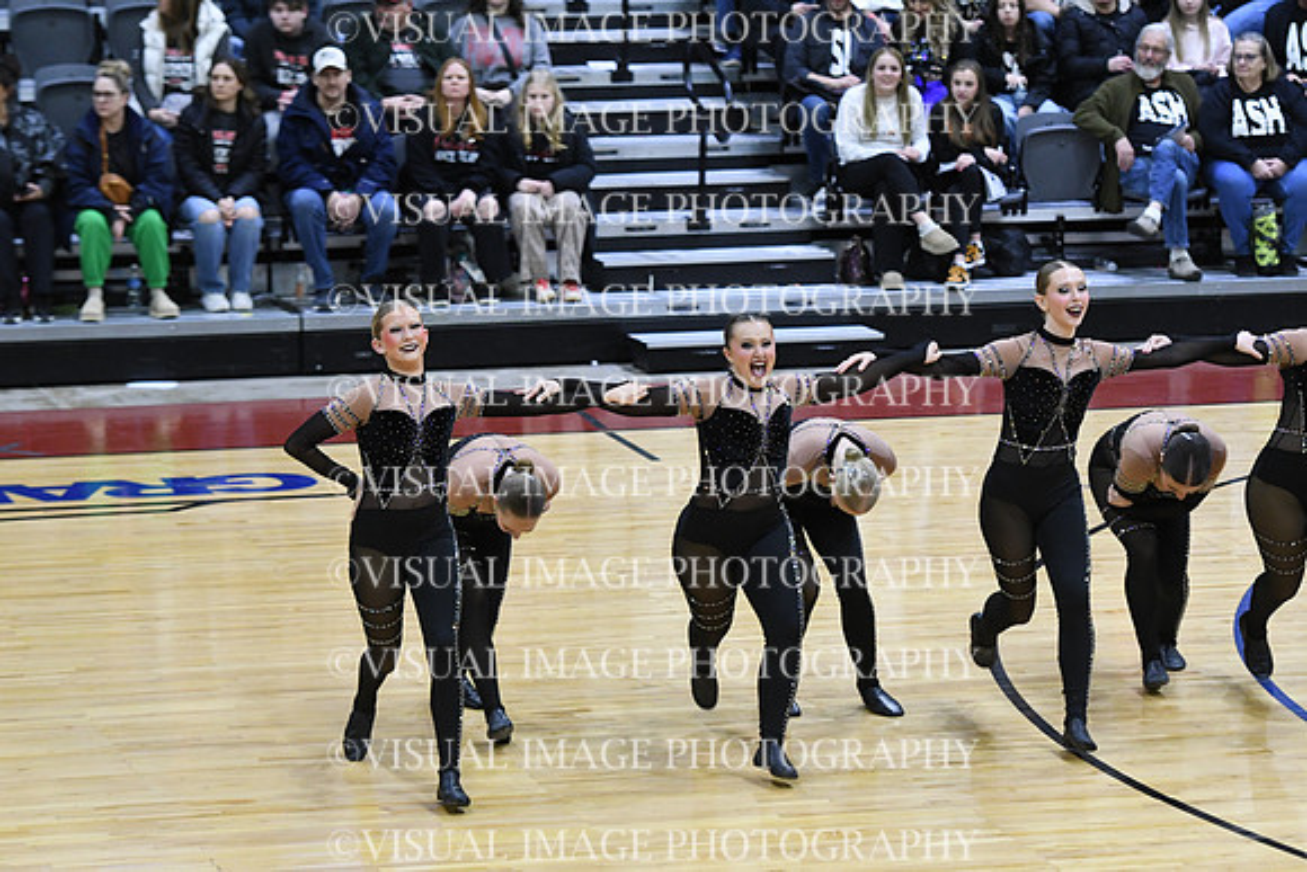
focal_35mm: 157
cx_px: 654
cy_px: 436
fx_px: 5701
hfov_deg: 13.1
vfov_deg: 8.7
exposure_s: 1/400
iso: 3200
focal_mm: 105
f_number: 2.8
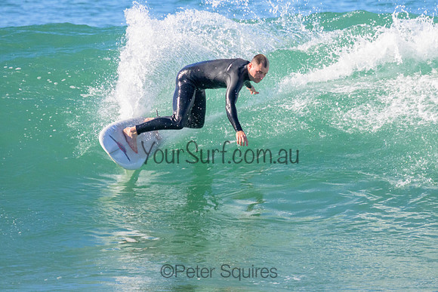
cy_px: 92
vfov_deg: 1.3
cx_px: 296
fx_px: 13349
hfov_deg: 1.9
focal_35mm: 1097
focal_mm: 800
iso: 2000
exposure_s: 1/2000
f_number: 11
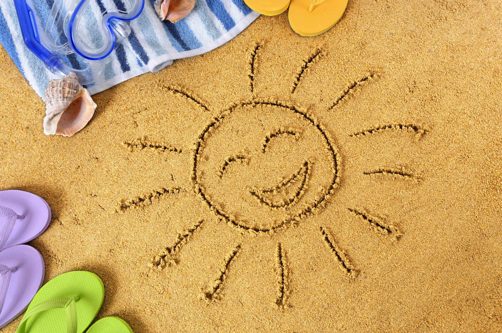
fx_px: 731
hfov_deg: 37.9
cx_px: 251
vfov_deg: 25.7
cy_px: 166
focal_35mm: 52
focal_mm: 35
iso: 200
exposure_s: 1/125
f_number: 11
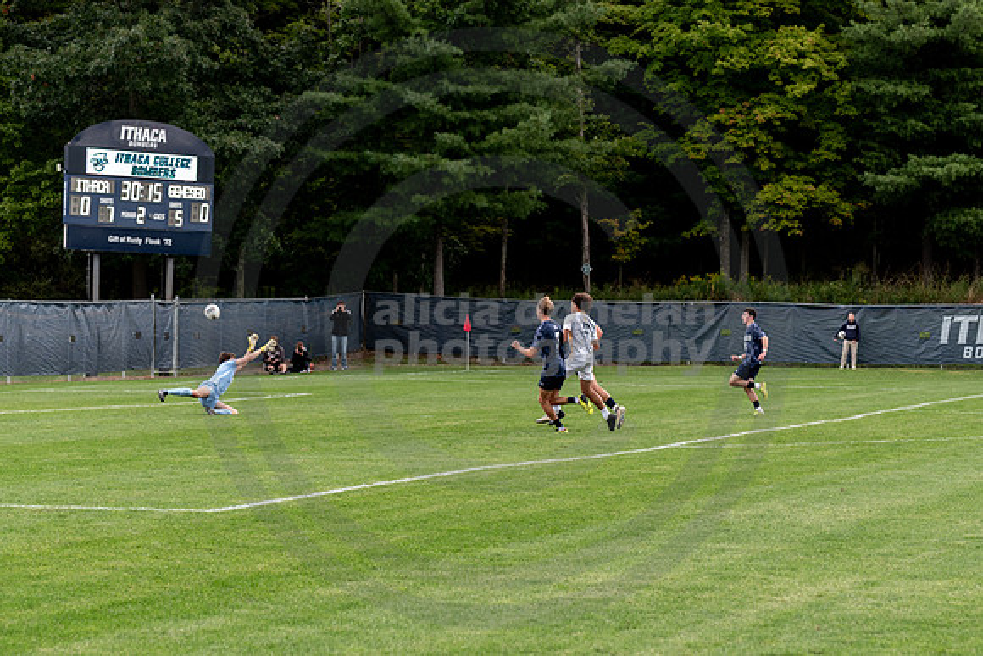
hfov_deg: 18.9
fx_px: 2945
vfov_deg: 12.7
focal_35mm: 108
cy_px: 389
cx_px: 583
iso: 320
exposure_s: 1/320
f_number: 4.5
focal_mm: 90
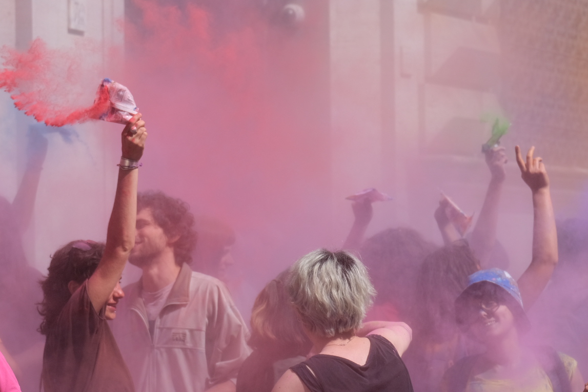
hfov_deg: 11.7
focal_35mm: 175
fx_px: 2858
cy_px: 267
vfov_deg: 7.8
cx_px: 332
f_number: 5.6
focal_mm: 75.4
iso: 160
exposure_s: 1/850
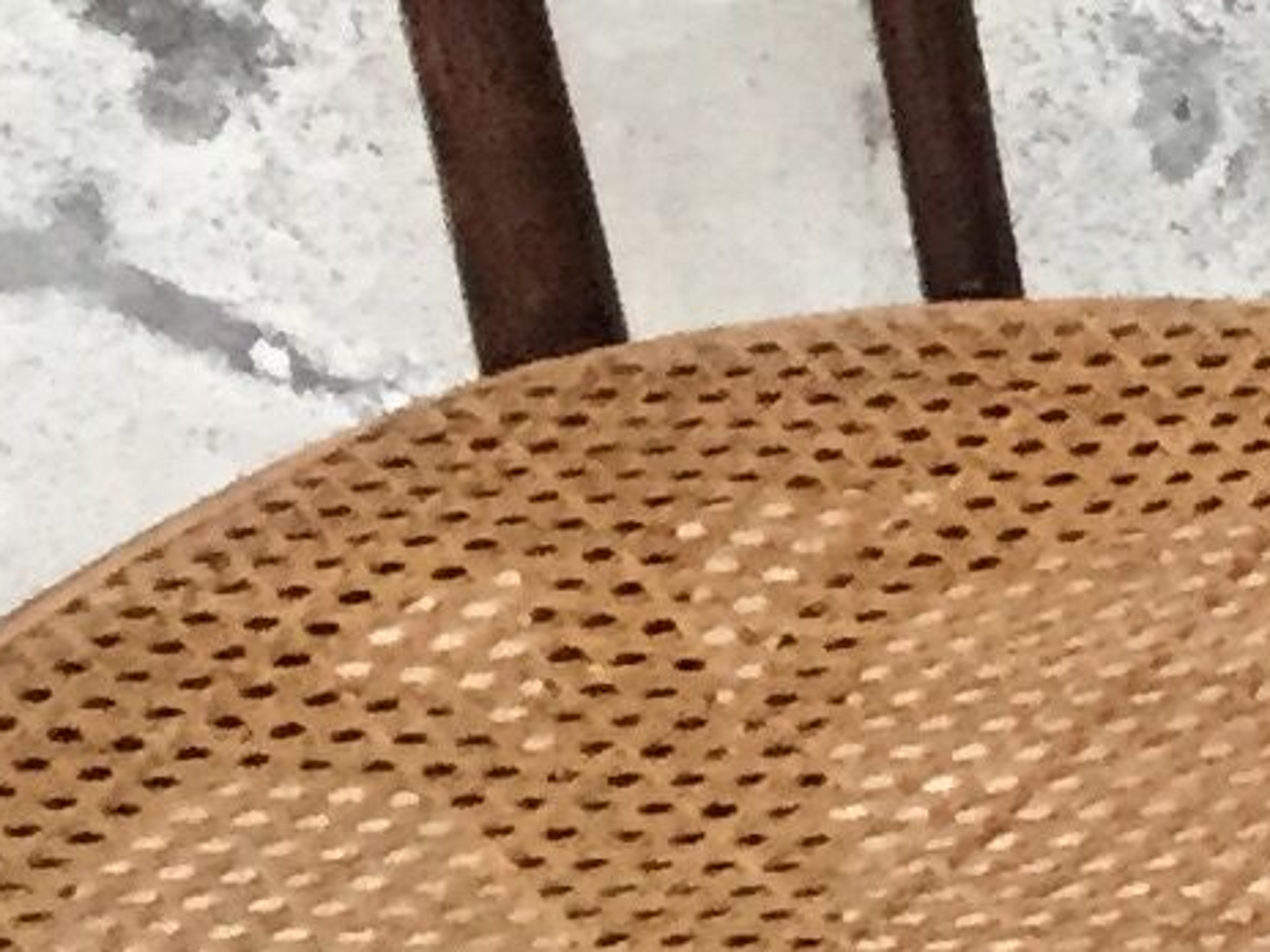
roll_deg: +1.0
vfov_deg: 7.3
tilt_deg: -27.6
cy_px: 941
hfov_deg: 8.1
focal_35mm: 204
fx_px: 7484
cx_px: 3930
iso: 250
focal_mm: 4.15
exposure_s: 1/20
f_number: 2.2
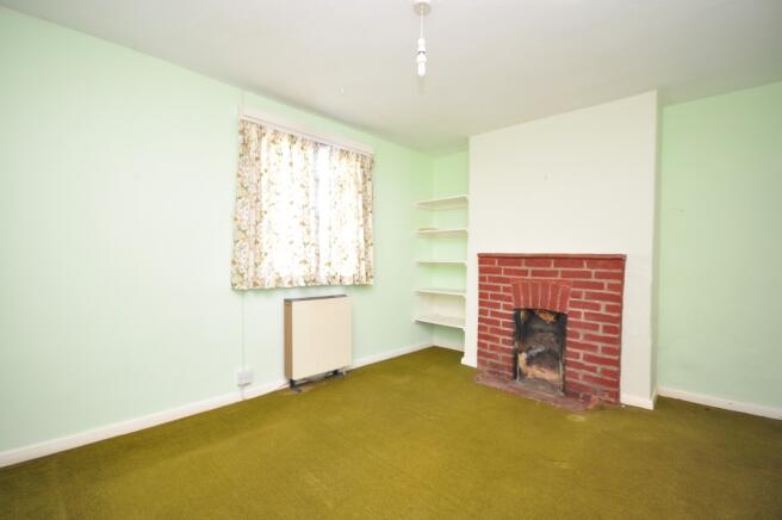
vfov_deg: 77.2
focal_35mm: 15
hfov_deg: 100.4
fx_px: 326
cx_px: 391
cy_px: 260
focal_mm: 10
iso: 200
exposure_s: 1/2
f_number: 4
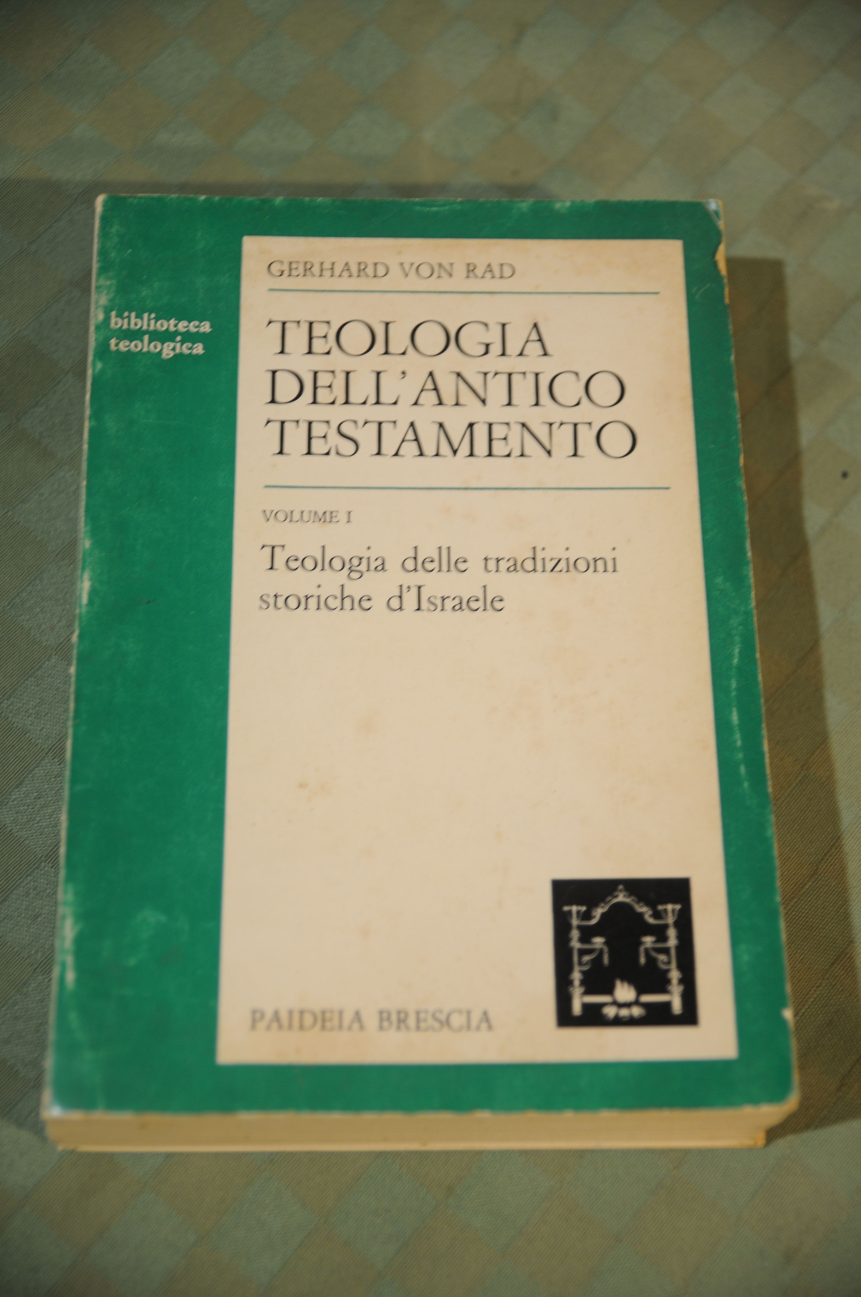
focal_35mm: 60
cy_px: 648
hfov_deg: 22.6
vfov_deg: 33.4
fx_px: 2158
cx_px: 430
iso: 200
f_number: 2.8
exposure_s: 1/13
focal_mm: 40
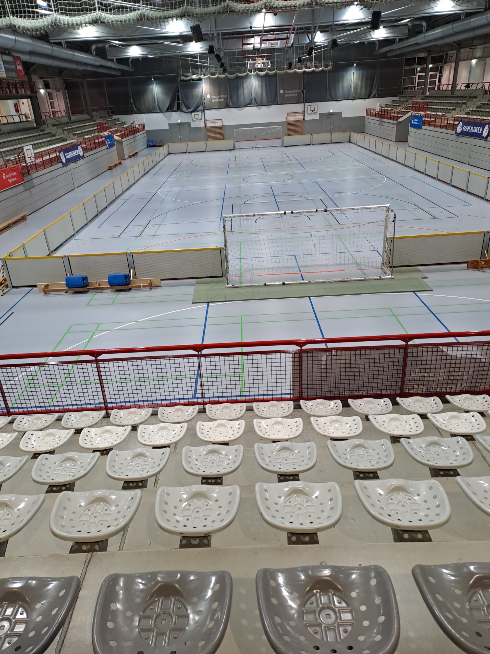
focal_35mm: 25
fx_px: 472
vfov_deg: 69.4
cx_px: 245
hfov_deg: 54.9
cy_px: 327
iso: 160
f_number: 1.8
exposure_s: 1/50
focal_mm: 4.65
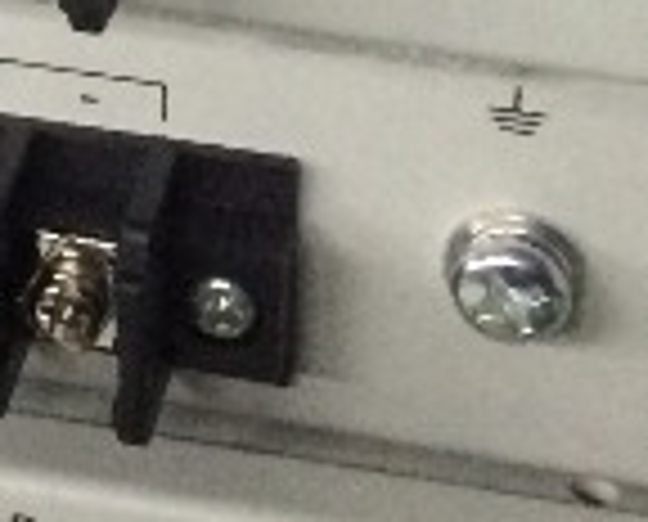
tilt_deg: -23.6
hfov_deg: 8.8
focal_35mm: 196
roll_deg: +7.2
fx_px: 3769
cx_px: -994
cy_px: -558
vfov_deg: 7.6
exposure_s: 1/25
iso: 250
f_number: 2.2
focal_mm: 4.15
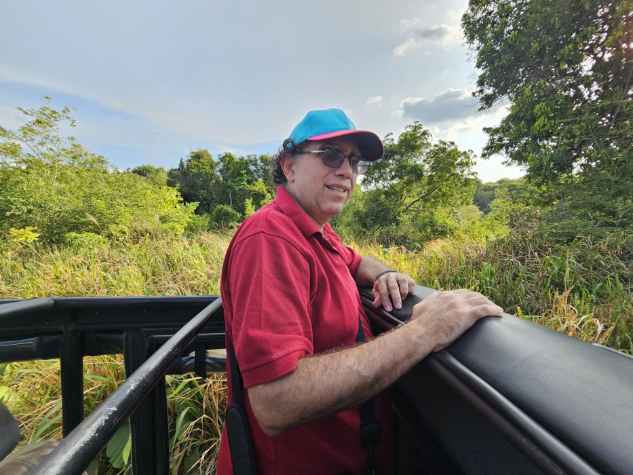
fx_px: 238
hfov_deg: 106.2
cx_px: 316
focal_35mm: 13
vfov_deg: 89.9
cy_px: 238
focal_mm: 2.2
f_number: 2.2
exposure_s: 1/522
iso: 50
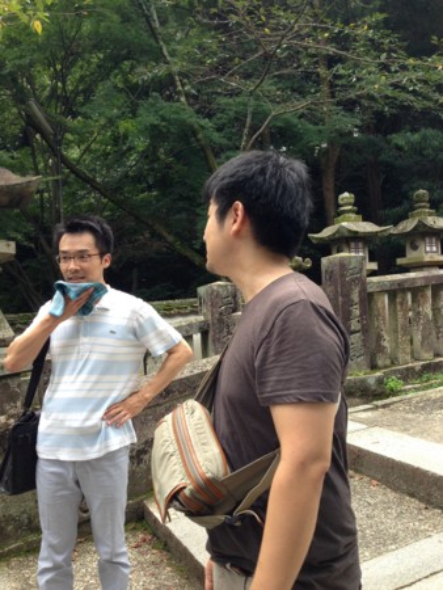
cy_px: 295
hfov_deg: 43.0
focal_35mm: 33
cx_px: 222
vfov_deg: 55.3
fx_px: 563
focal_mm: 4.12
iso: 50
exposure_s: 1/60
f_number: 2.4
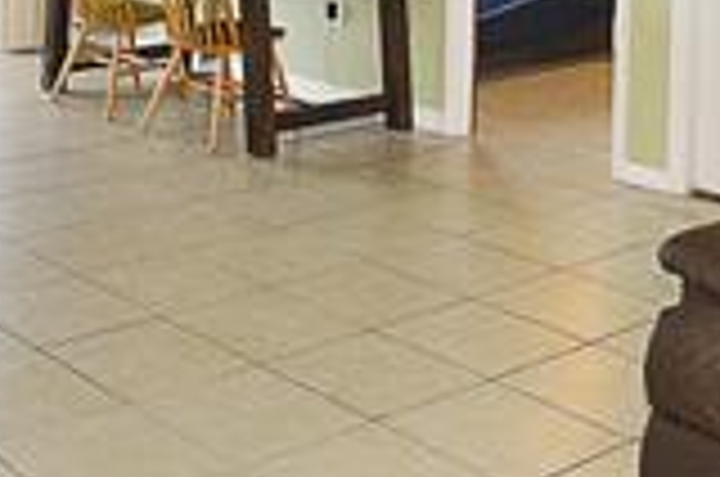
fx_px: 1357
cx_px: 81
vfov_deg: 18.3
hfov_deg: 28.6
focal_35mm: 68
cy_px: -171
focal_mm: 10
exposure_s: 1/60
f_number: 6.3
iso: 640
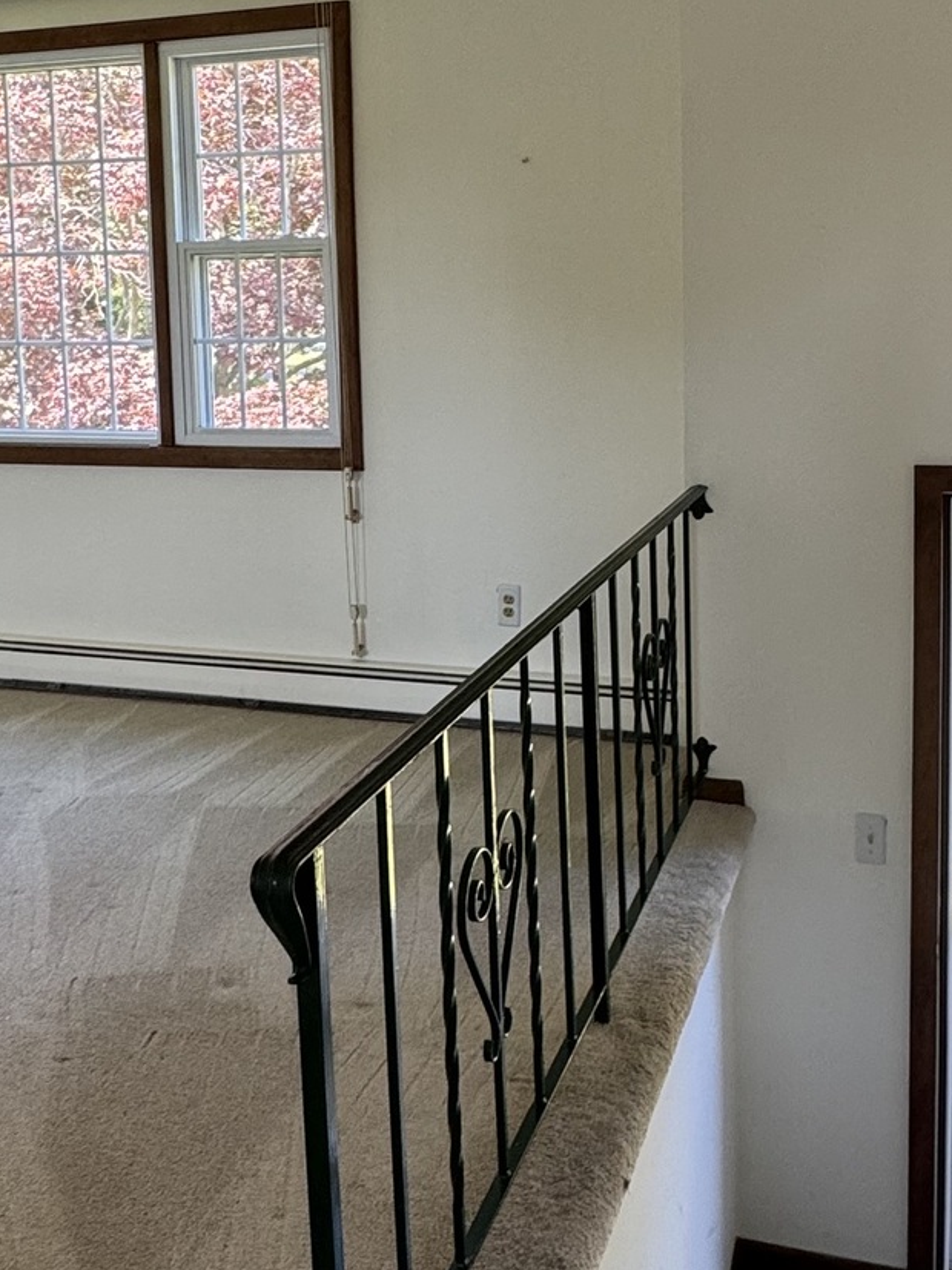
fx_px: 1430
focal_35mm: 39
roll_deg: +2.2
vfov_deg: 47.0
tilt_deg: -6.0
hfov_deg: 36.8
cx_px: 482
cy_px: 416
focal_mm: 2.22
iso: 160
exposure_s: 1/99
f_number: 2.2
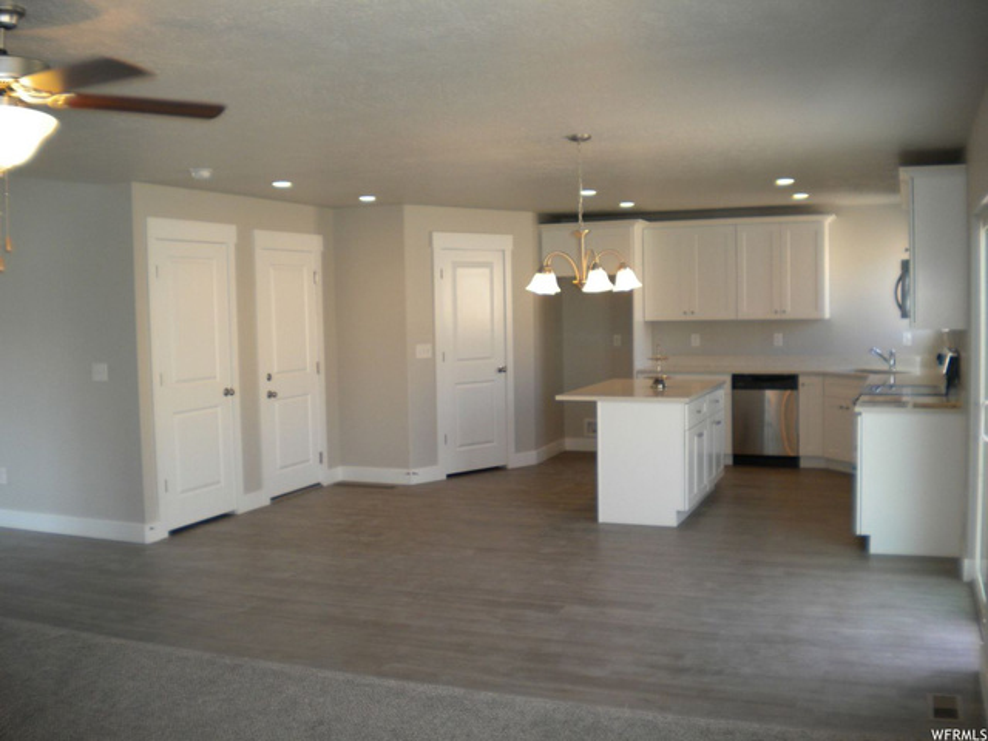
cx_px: 494
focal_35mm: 35
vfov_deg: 40.7
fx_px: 999
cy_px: 370
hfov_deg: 52.6
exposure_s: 1/58
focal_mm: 6.3
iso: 127
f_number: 3.1
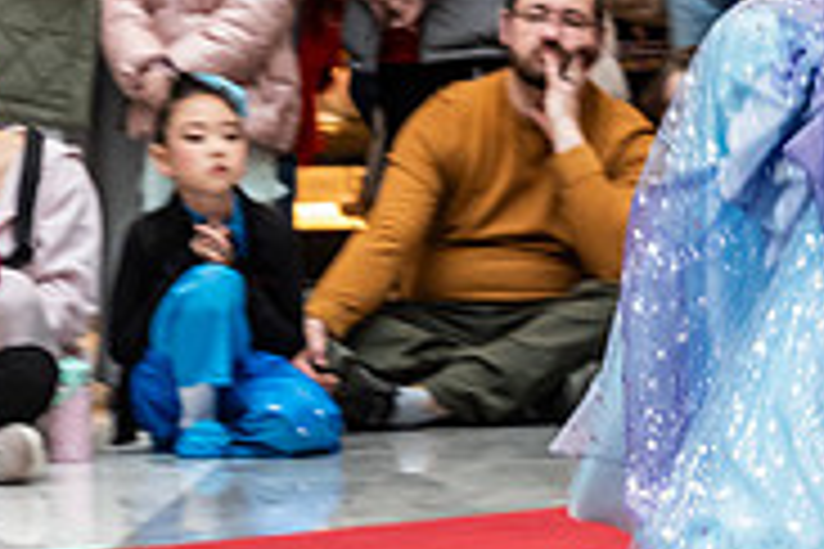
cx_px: 876
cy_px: 161
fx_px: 5813
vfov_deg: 5.4
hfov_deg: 8.1
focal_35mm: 254
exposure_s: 1/100
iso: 2000
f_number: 8
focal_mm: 70
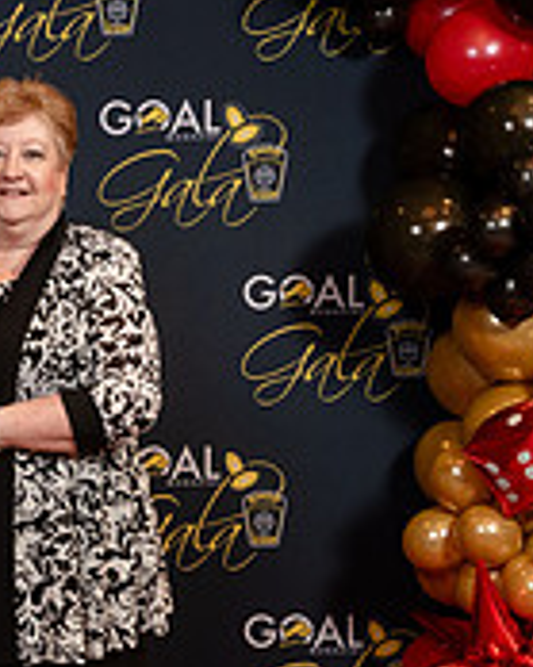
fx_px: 1500
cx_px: -111
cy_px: 358
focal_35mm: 76
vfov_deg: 25.1
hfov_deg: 19.0
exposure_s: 1/200
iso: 2500
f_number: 5
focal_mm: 24
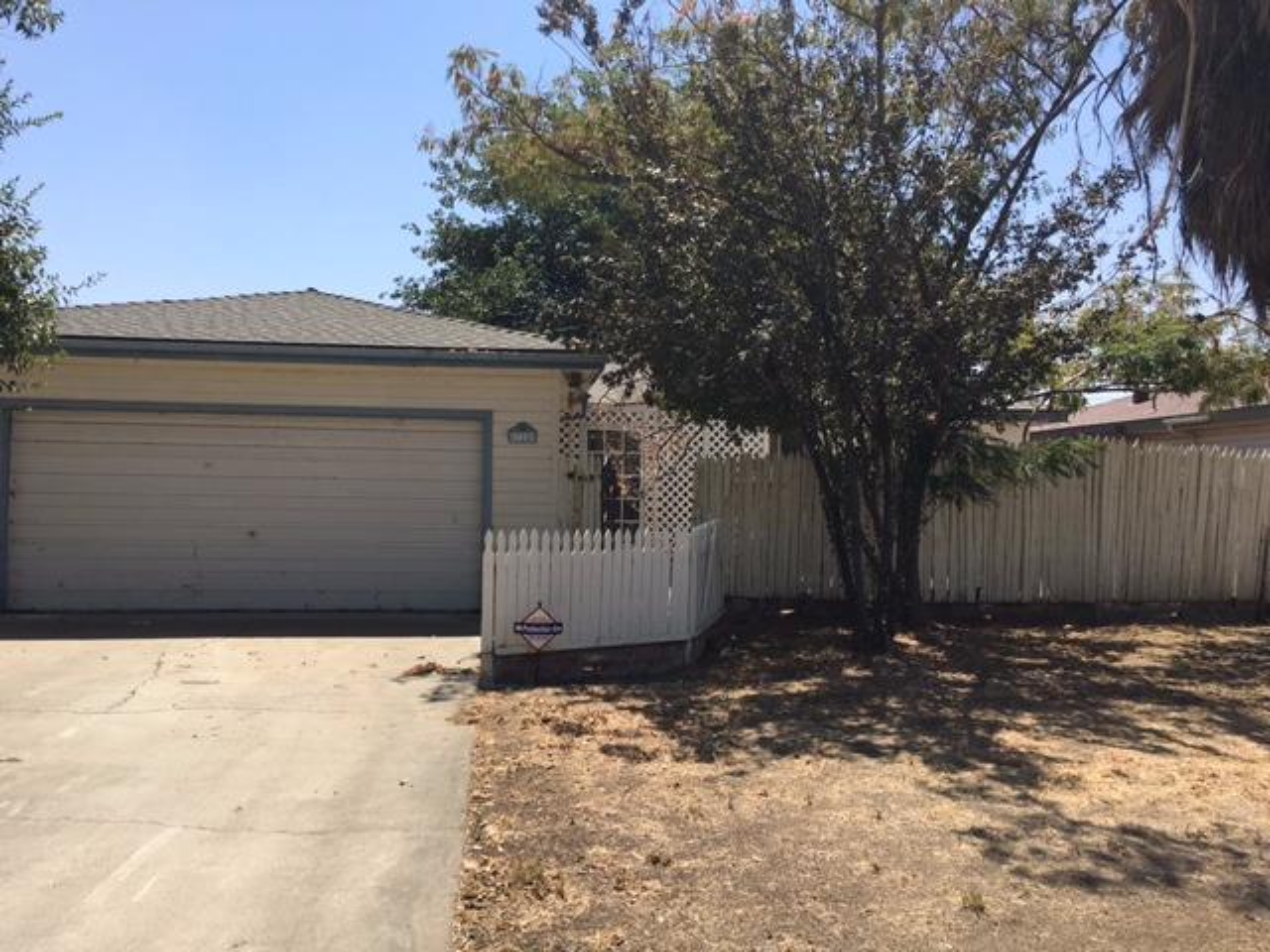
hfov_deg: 61.7
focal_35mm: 29
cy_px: 476
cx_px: 635
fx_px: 1064
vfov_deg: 48.2
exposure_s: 1/1603
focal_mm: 4.15
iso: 25
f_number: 2.2
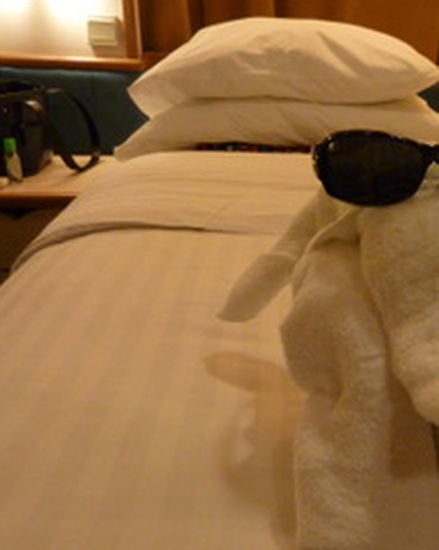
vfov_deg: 45.7
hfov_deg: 34.5
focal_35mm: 40
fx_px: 650
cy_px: 307
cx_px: 421
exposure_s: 1/13
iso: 400
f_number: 3.3
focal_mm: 4.1
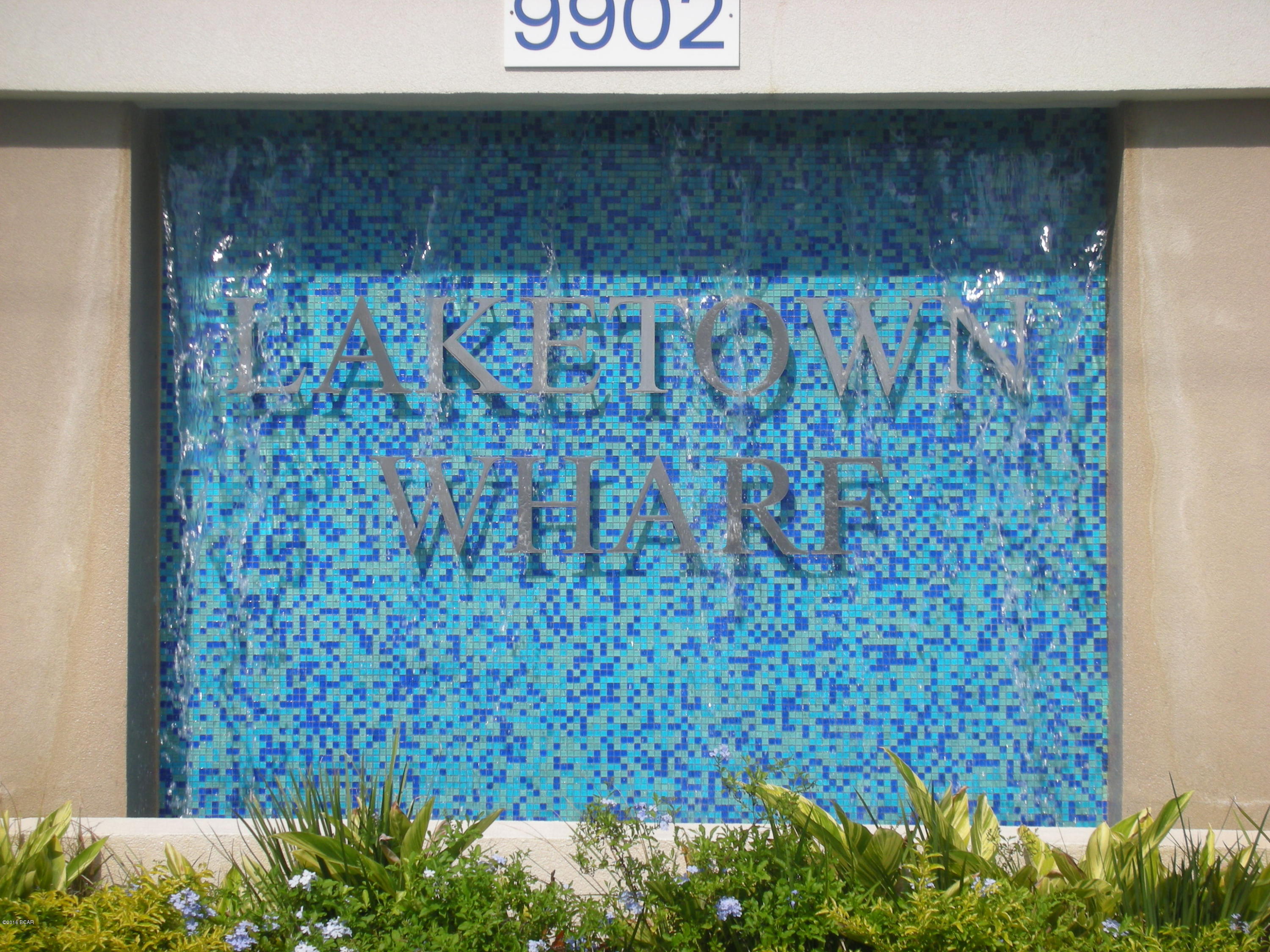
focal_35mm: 73
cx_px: 635
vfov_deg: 20.2
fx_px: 2678
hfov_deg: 26.7
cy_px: 476
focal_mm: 12.2
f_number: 4.1
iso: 50
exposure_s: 1/400
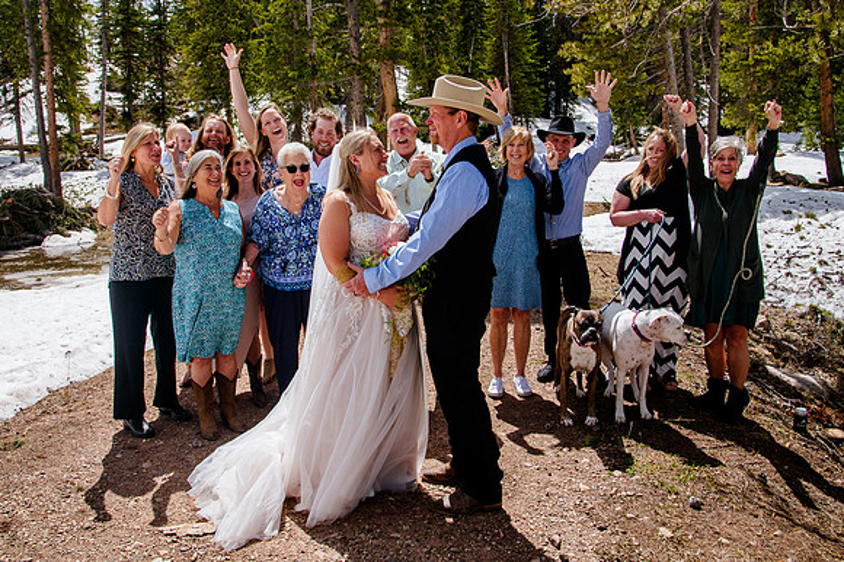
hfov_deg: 61.8
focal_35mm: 30
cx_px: 384
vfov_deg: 43.3
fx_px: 704
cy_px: 219
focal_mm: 24
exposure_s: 1/800
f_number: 6.3
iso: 400
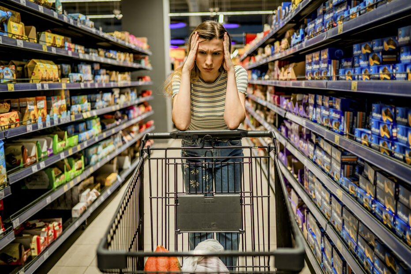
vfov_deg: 37.8
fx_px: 399
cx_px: 206
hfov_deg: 54.4
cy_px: 137
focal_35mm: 35
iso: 250
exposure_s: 1/200
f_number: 1.8
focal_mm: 35
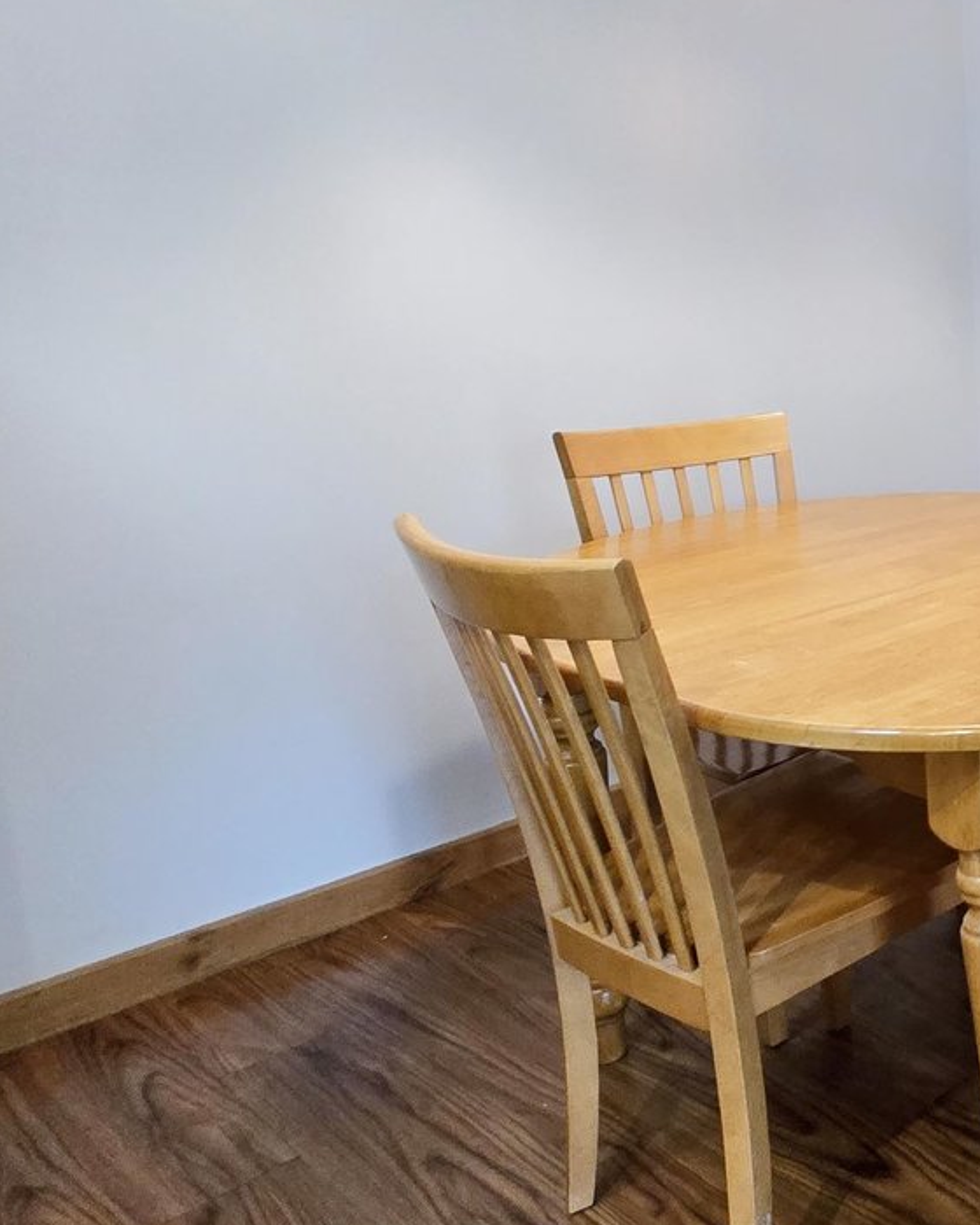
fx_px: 1051
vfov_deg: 60.0
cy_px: 499
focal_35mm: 29
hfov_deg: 33.4
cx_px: 1326
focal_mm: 2.2
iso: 800
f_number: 2.2
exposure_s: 1/60
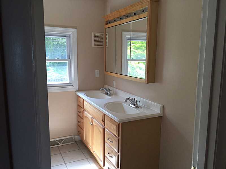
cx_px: 113
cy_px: 84
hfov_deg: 61.7
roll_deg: -1.7
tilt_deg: -9.5
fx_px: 189
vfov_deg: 48.2
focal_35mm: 29
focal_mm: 4.15
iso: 32
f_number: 2.2
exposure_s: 1/60
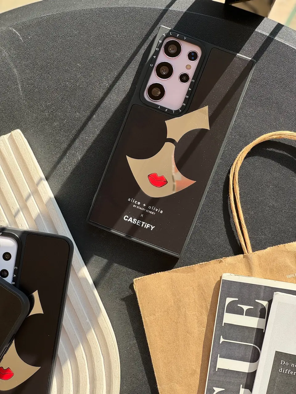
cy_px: 197
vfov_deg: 25.3
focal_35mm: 77
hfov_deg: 19.1
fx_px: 878
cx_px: 148
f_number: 2.8
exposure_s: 1/264
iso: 25
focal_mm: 9
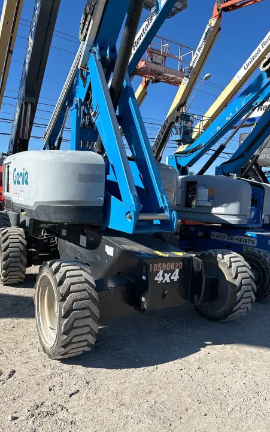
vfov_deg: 66.5
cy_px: 216
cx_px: 130
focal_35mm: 28
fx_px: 330
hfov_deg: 44.5
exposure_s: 1/3571
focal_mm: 5.7
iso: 50
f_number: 1.5
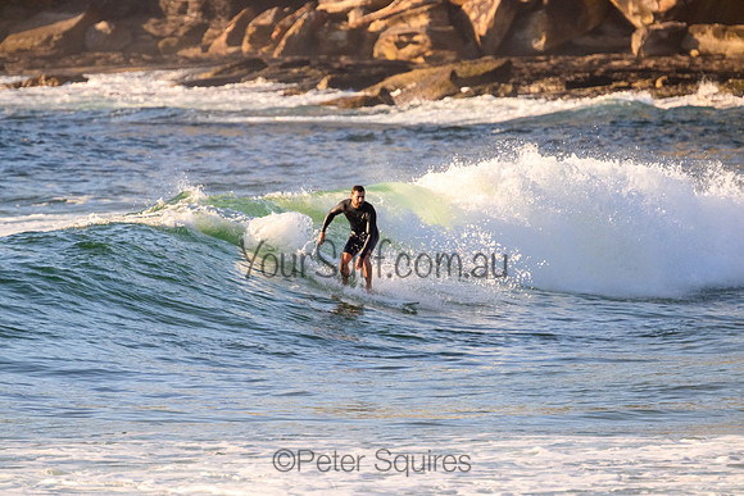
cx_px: 372
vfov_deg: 1.7
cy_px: 248
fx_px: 16536
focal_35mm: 800
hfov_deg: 2.6
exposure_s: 1/2000
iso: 2000
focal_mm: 800
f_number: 11
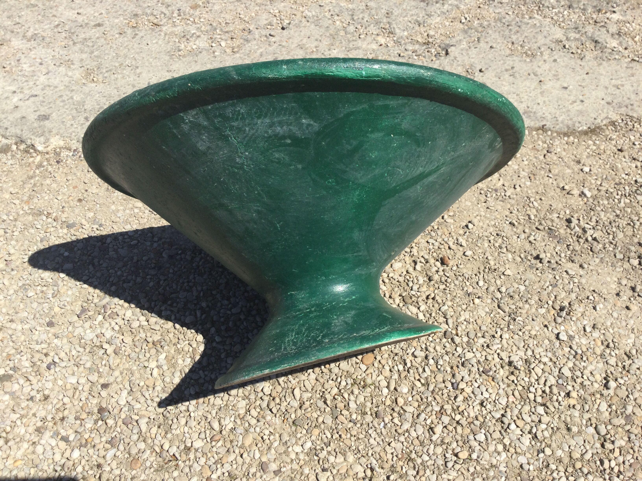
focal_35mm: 31
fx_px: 575
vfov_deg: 45.4
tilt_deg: -54.5
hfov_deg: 58.4
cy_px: 240
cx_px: 321
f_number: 2.4
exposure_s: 1/1456
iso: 25
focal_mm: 3.3
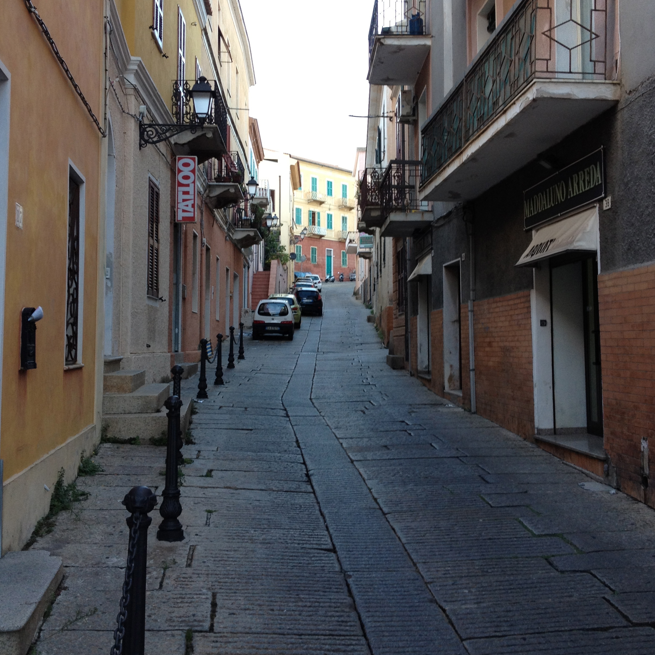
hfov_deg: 40.0
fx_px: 899
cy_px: 280
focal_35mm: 42
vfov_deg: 39.9
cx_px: 328
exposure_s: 1/40
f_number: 2.4
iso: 64
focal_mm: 4.28
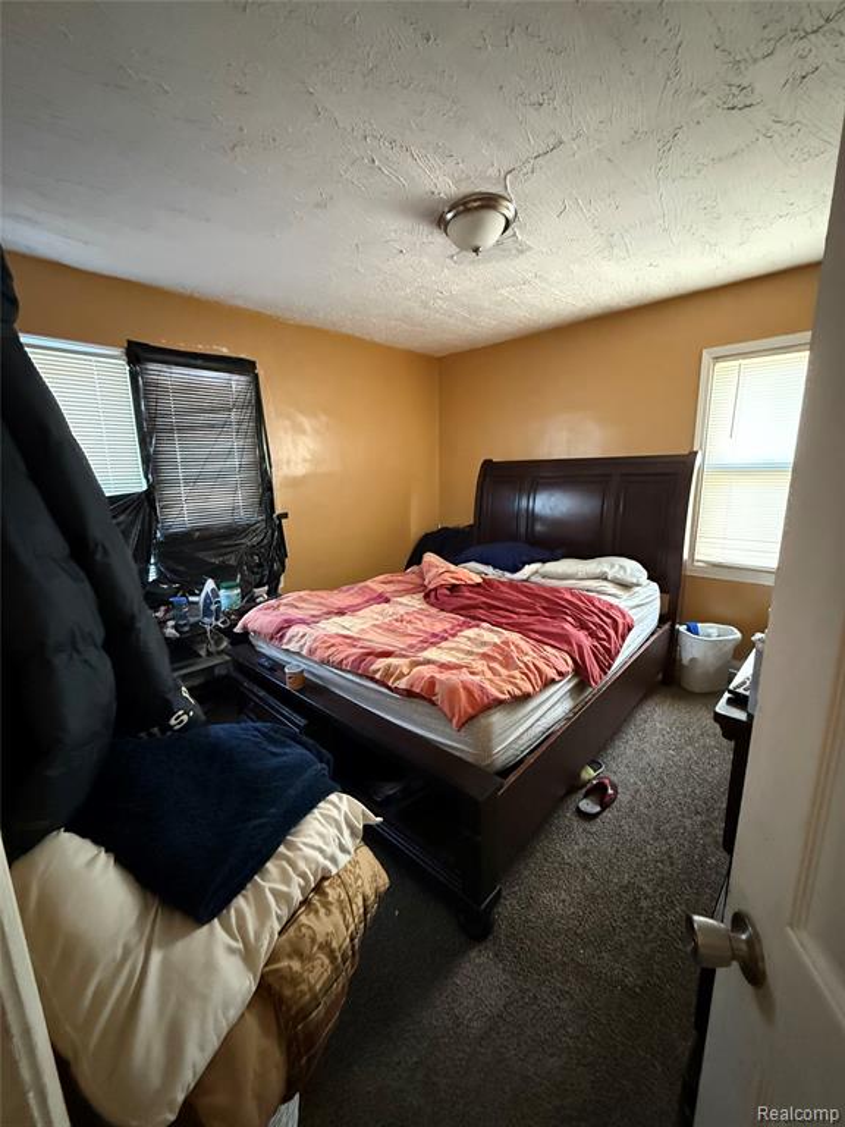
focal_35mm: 14
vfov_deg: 102.1
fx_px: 456
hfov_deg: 85.7
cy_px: 564
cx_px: 422
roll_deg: +0.6
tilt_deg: -11.1
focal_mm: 2.22
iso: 1600
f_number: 2.2
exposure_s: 1/38
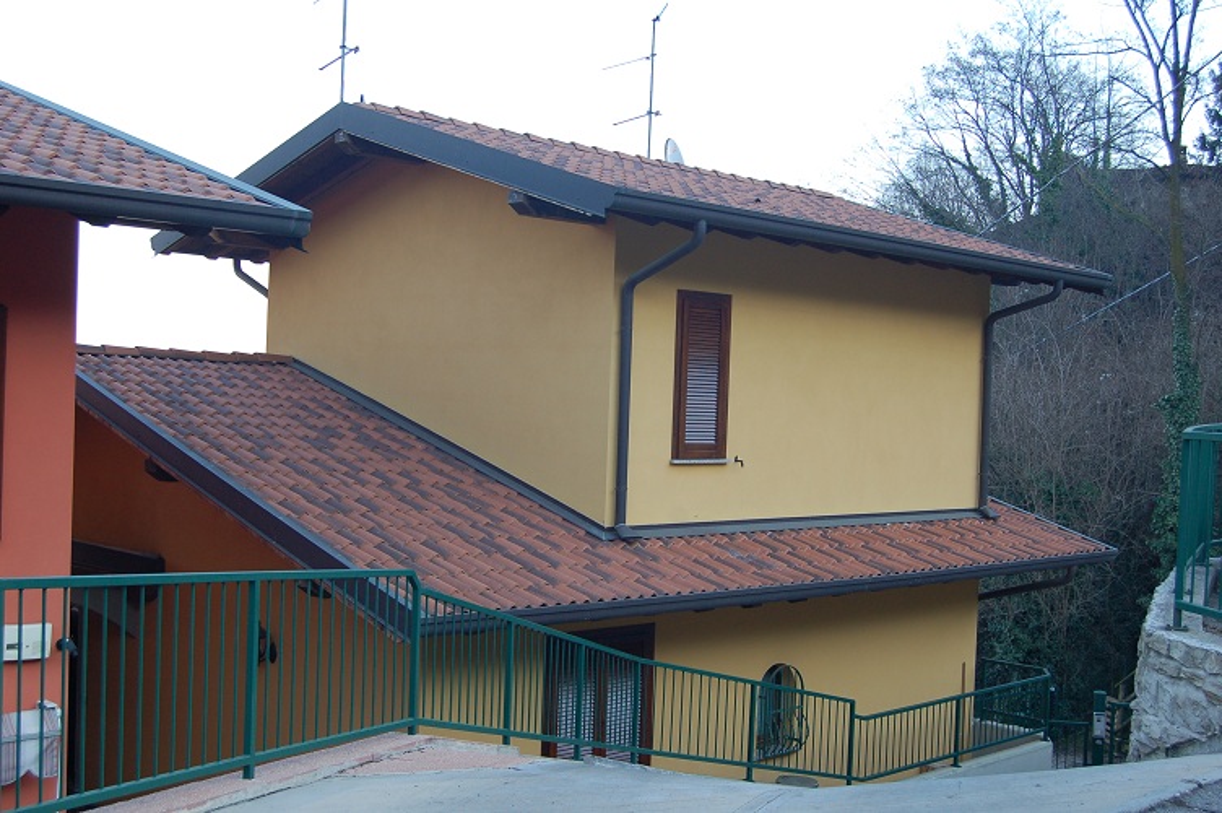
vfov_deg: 31.8
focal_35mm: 42
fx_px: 1424
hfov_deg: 46.4
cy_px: 406
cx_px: 611
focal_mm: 28
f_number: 5.6
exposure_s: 1/125
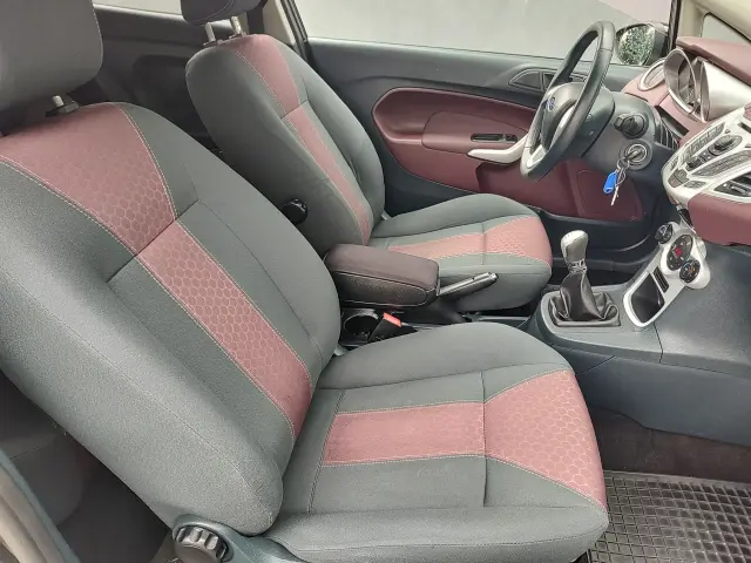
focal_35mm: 23
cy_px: 282
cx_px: 376
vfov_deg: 58.9
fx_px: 499
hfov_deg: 73.9
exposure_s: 1/117
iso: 100
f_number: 1.8
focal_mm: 5.56
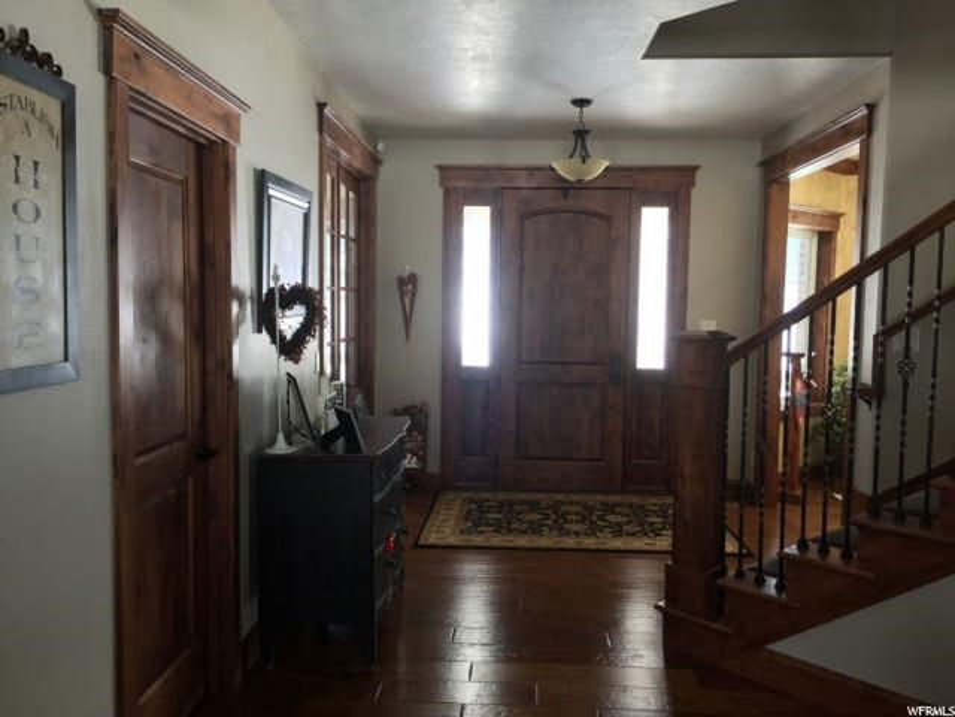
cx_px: 478
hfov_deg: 61.7
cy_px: 358
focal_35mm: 29
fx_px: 800
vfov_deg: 48.2
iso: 32
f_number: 2.2
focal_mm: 4.15
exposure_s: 1/40
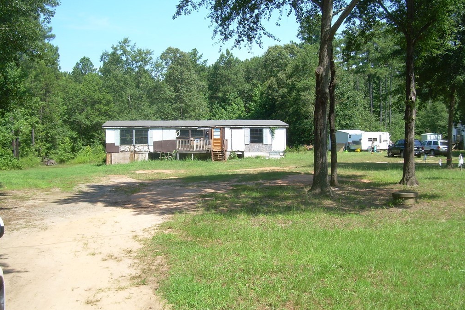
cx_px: 232
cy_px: 144
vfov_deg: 33.4
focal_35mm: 40
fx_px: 517
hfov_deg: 48.5
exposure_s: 1/210
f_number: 4.6
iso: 50
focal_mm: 6.3
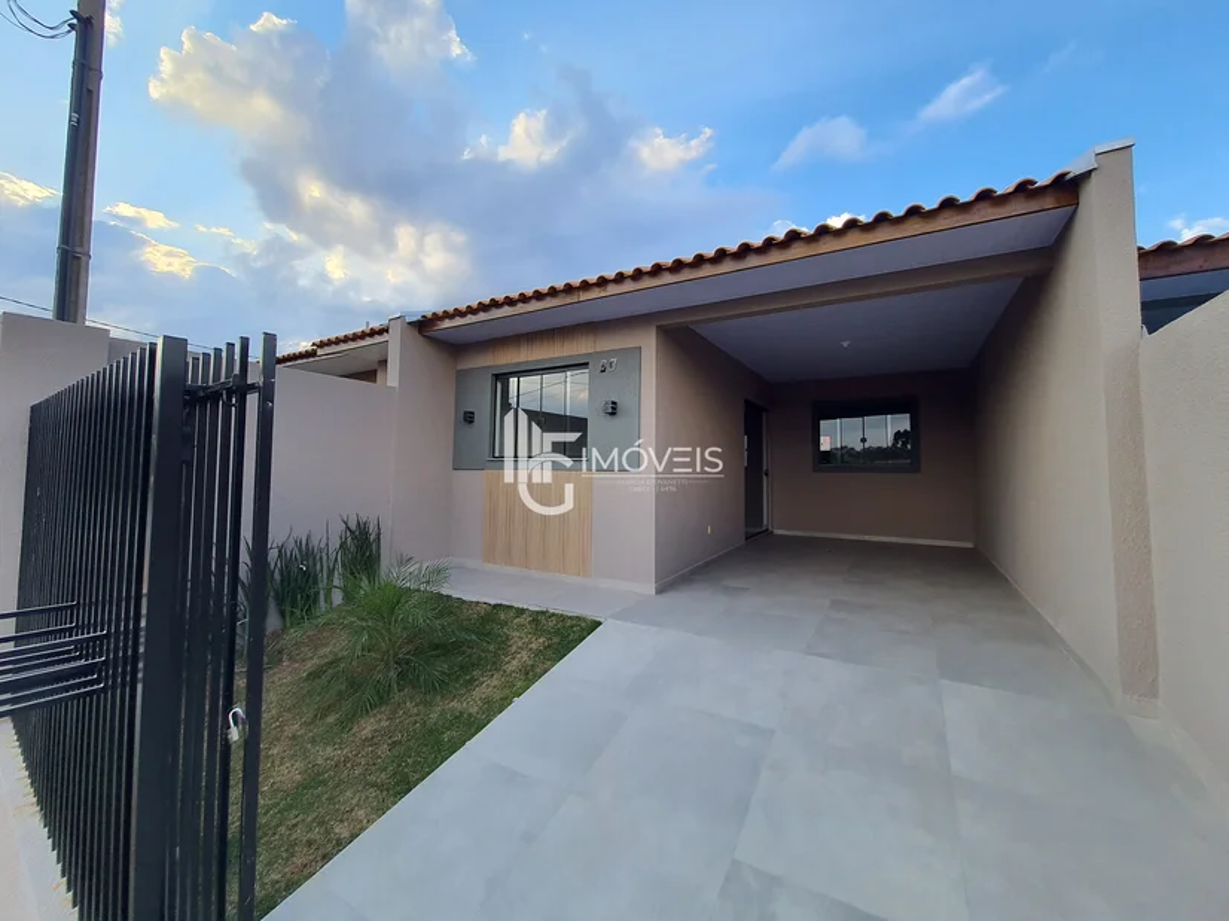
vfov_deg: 89.9
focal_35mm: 13
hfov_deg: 106.2
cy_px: 460
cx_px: 614
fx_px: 461
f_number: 2.2
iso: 50
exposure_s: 1/320
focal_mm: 1.74
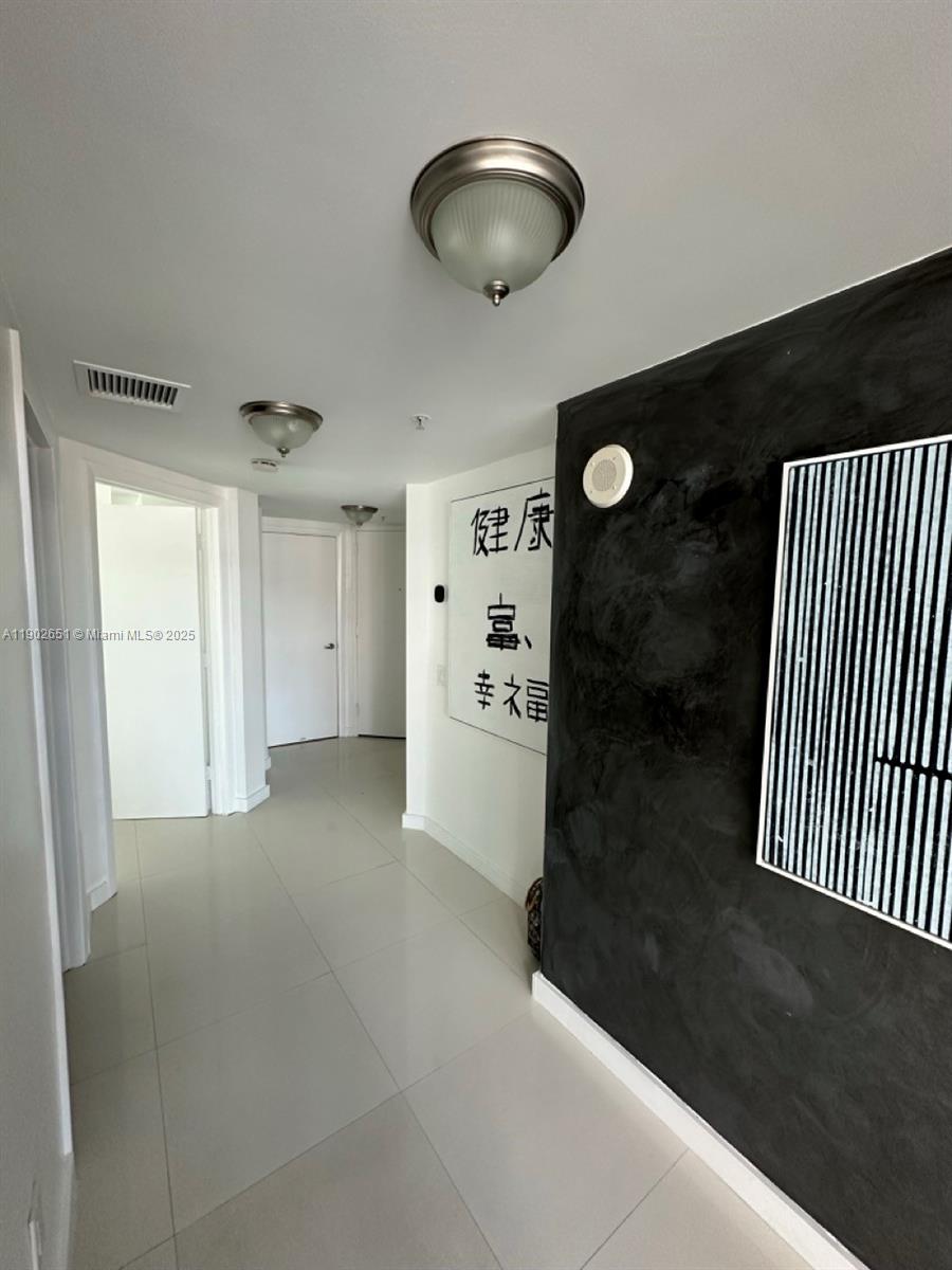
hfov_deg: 85.7
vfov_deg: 102.1
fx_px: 513
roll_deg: -1.3
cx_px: 476
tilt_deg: -5.8
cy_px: 635
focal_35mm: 14
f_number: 2.2
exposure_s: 1/99
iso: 200
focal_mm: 2.22
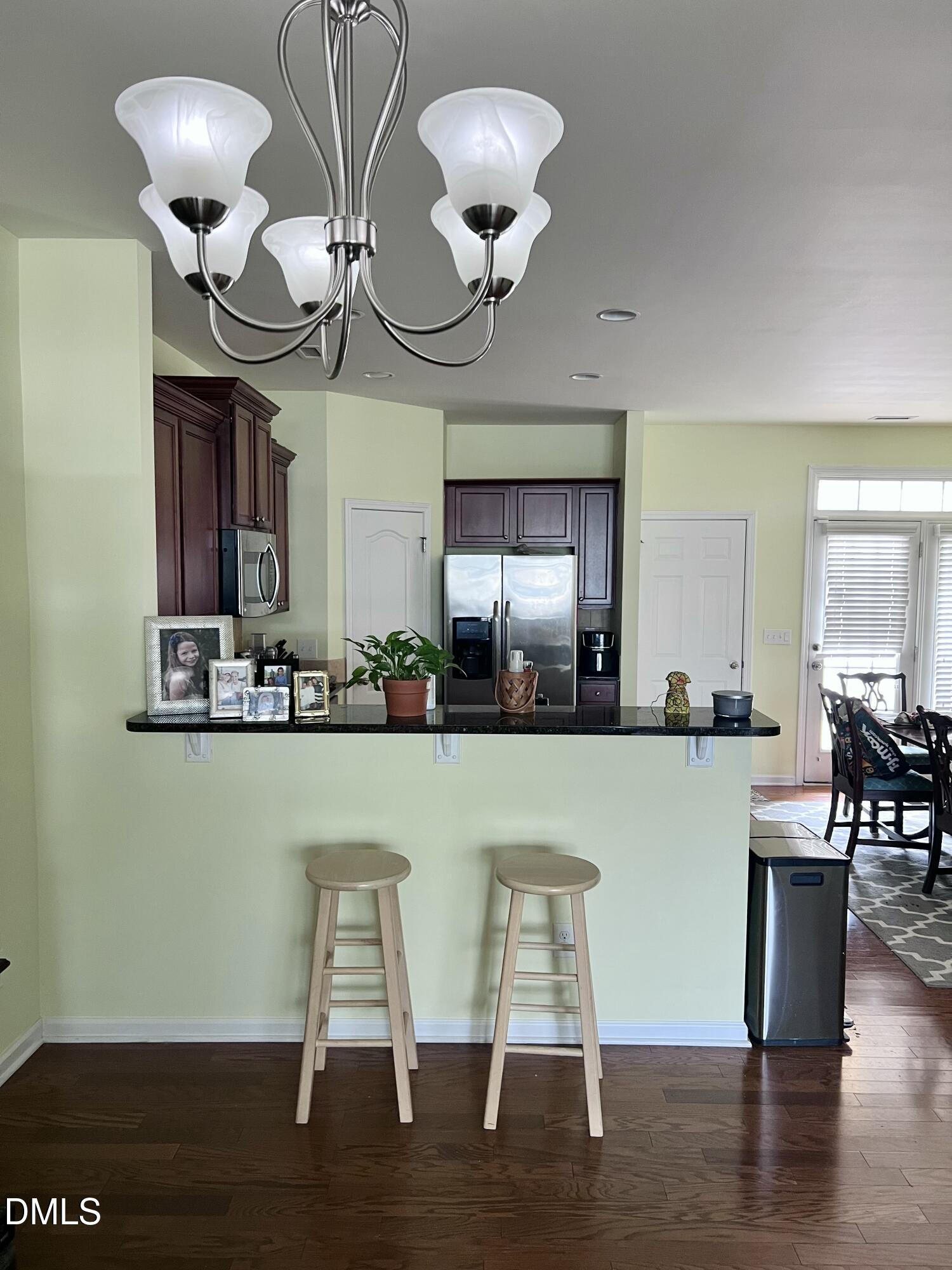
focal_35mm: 26
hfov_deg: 53.1
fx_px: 953
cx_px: 476
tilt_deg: -3.9
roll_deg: +0.3
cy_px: 635
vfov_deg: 67.3
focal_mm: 5.7
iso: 200
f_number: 1.5
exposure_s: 1/60
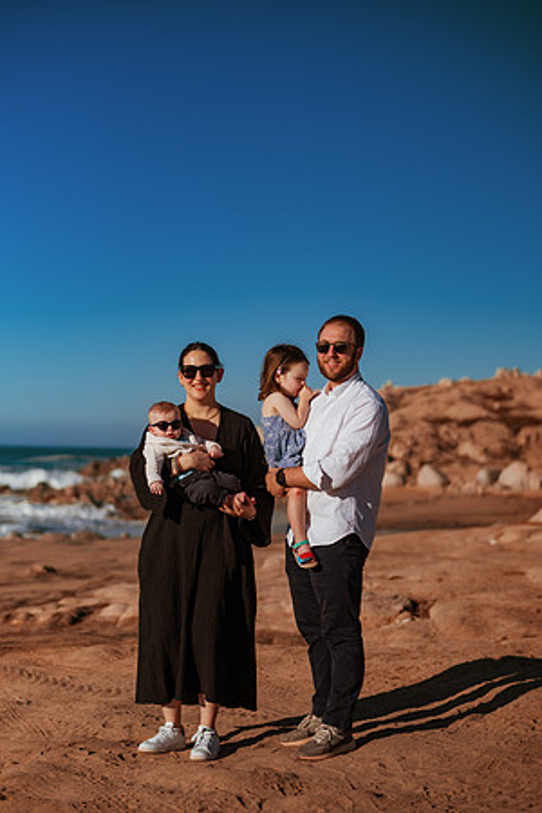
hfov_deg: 23.4
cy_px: 406
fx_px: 1310
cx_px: 271
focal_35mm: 58
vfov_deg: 34.5
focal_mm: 58
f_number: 2.5
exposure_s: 1/8000
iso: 50
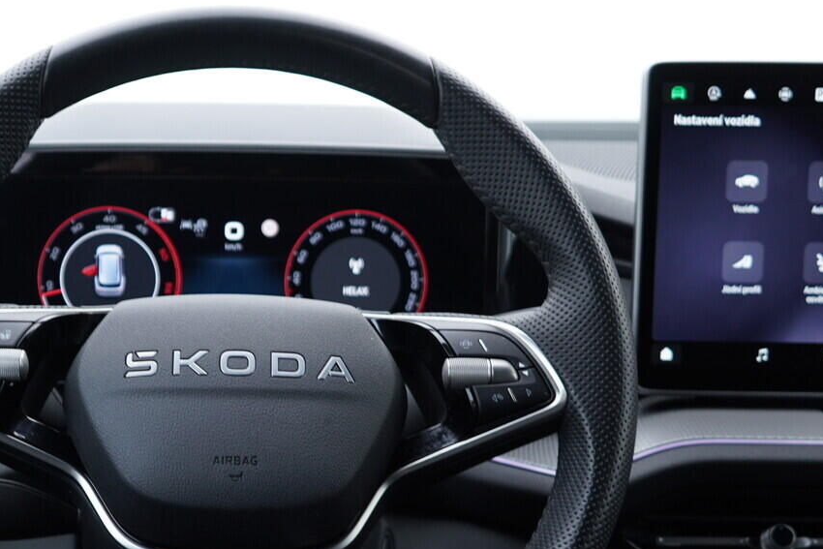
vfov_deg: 22.1
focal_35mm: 61
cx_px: 247
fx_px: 1395
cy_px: 415
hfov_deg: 32.5
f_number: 2.8
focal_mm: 24
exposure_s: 1/40
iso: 200
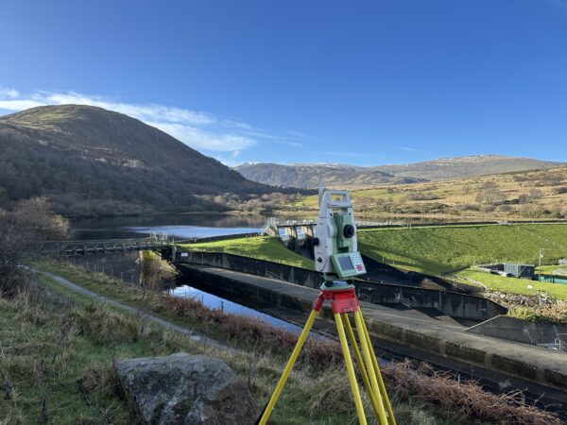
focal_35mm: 24
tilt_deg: -1.2
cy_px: 212
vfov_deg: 56.8
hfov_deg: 71.6
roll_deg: +0.0
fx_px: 393
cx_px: 284
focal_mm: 6.86
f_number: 1.78
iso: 80
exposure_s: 1/2110
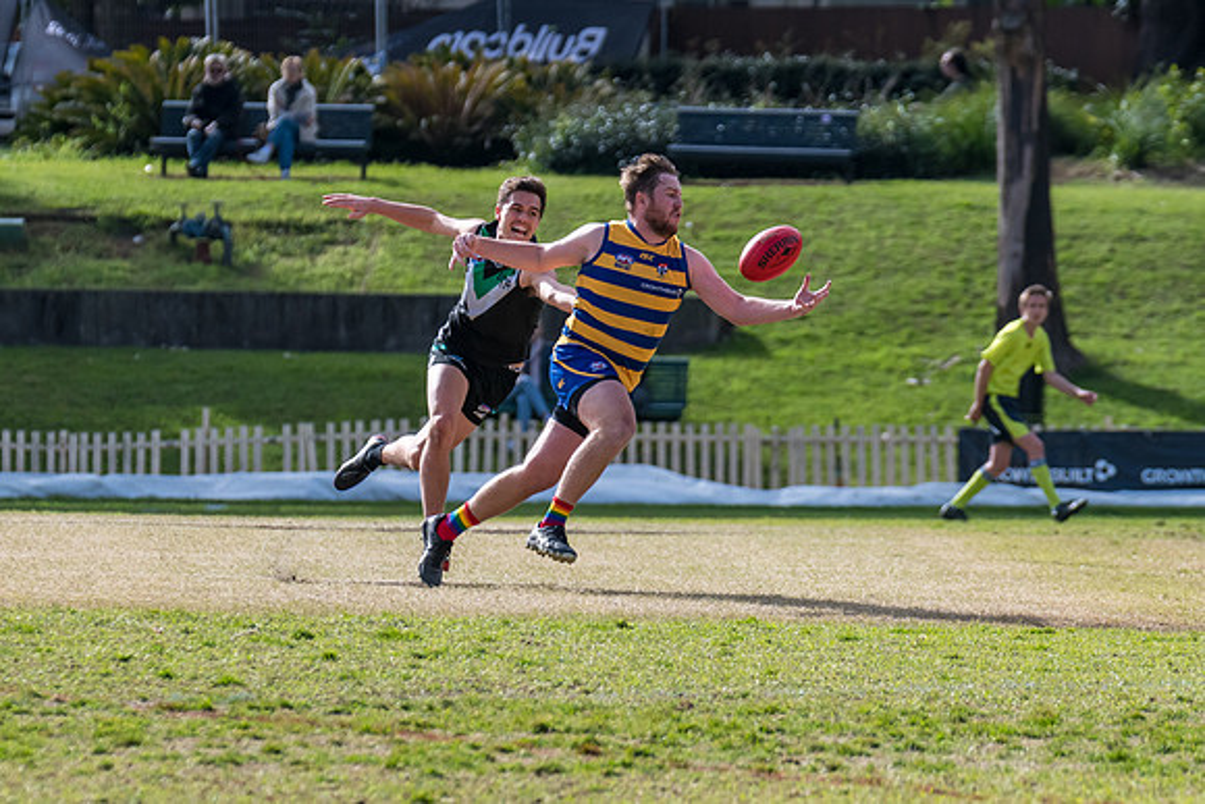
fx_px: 16161
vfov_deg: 2.8
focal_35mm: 483
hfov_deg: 4.3
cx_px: 653
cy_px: 484
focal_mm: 290
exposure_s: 1/1600
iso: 400
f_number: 6.3
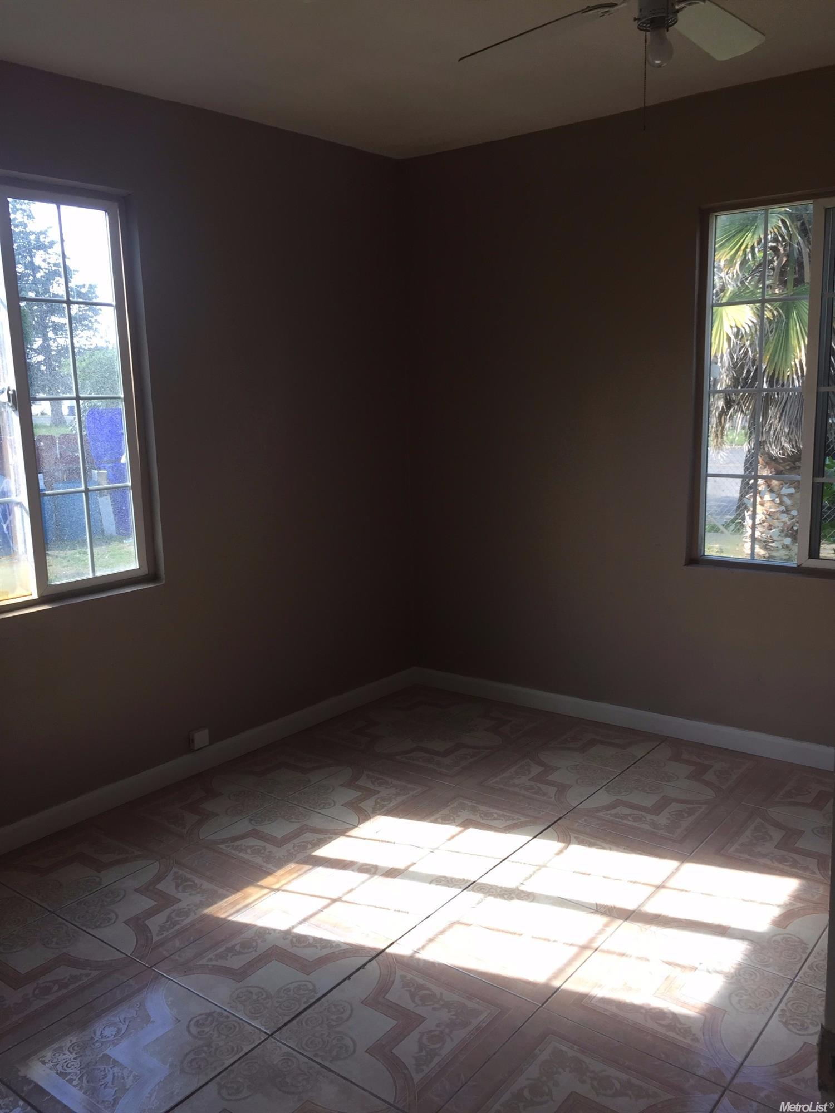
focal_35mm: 29
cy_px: 556
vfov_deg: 61.7
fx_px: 933
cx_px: 418
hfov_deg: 48.2
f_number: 2.2
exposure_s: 1/123
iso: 32
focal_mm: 4.15
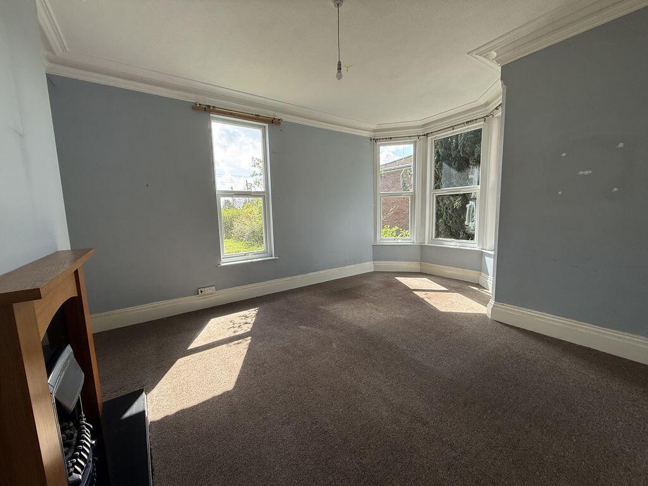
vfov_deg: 85.7
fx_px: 262
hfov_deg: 102.1
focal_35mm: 14
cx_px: 324
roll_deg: +1.8
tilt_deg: -6.2
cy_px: 243
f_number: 2.2
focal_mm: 2.22
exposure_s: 1/195
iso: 50
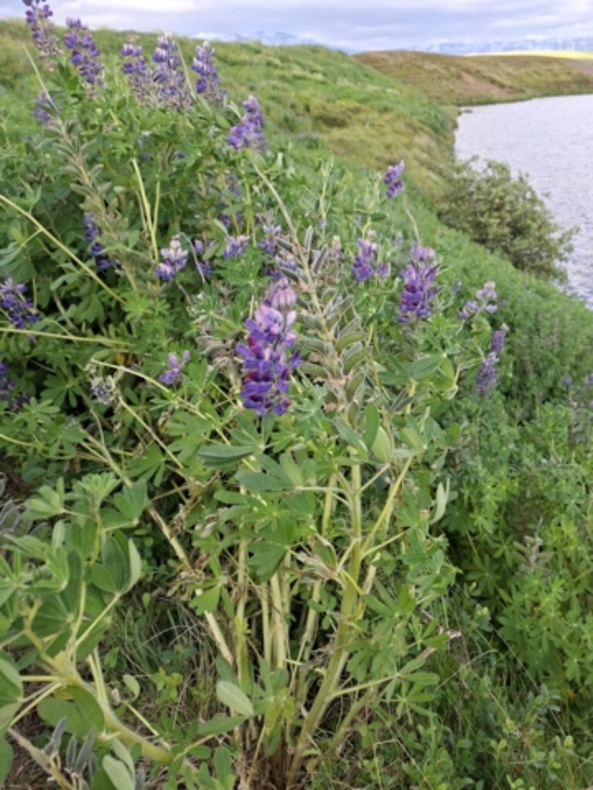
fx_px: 525
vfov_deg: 73.9
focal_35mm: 23
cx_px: 296
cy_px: 395
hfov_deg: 58.9
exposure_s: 1/233
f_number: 1.8
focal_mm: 5.54
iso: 40
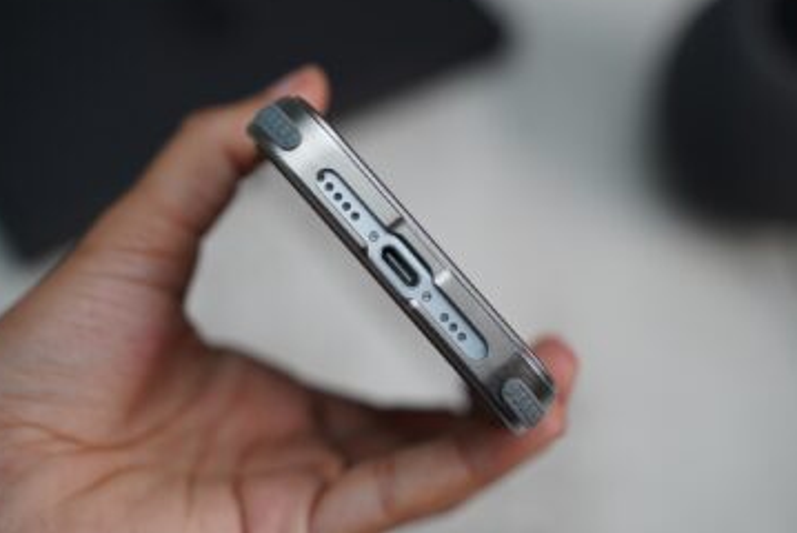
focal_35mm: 69
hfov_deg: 29.2
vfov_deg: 19.8
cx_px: 413
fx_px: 1529
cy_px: 263
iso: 640
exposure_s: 1/80
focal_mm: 62
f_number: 4
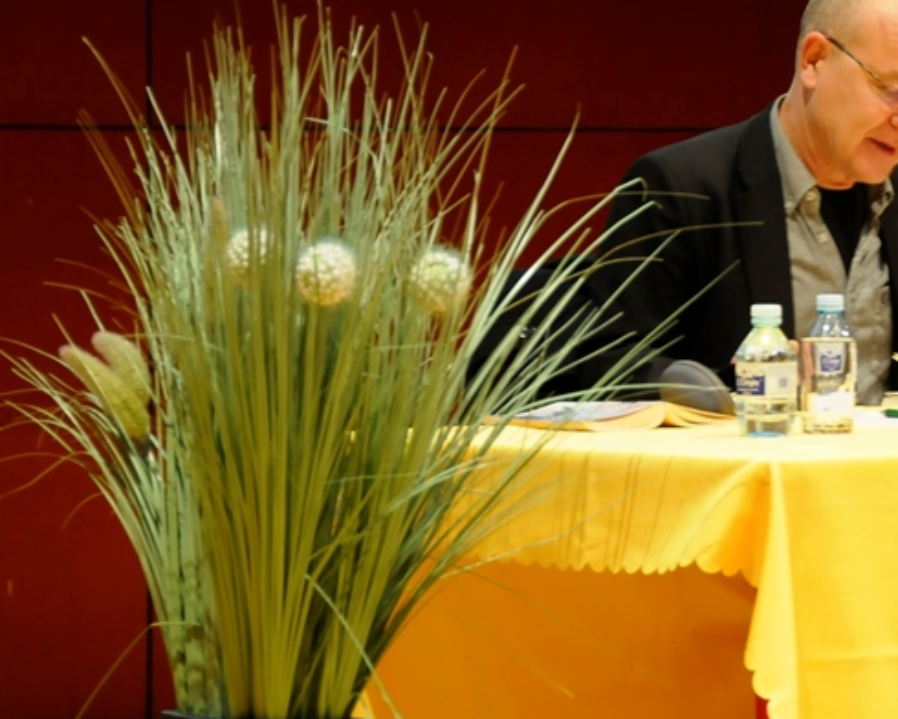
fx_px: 6246
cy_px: 226
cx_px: 764
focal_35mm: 235
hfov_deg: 8.2
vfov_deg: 6.6
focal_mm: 80
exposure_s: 1/3
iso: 800
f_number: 5.6
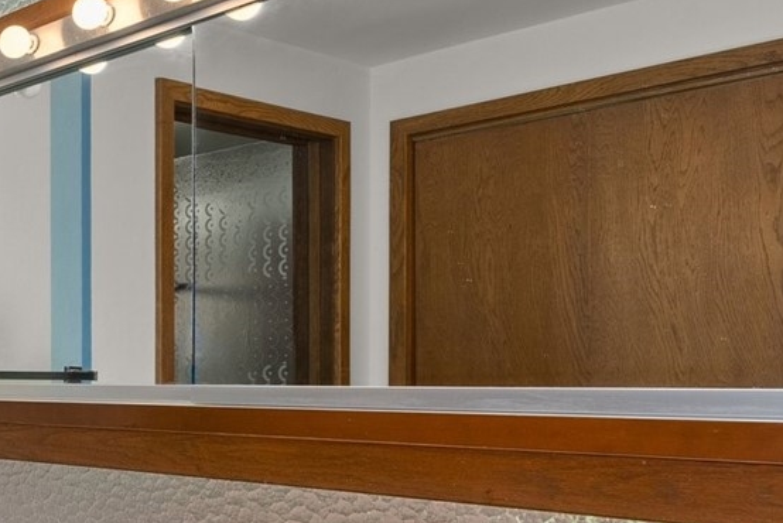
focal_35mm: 49
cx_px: -198
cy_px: 366
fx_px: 1066
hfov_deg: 32.1
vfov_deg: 27.3
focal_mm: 16
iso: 500
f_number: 8
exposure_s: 1/8
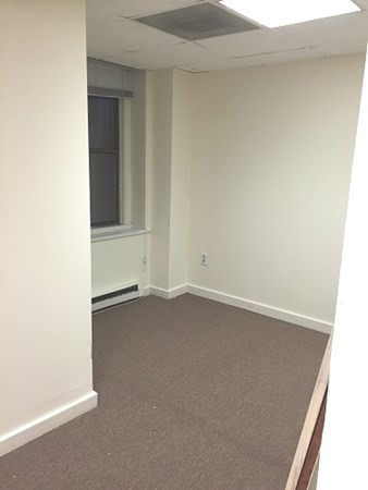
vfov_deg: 61.6
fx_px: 411
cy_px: 245
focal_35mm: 29
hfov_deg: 48.3
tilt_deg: -12.5
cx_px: 184
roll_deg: -2.7
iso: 125
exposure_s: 1/30
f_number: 2.2
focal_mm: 4.15
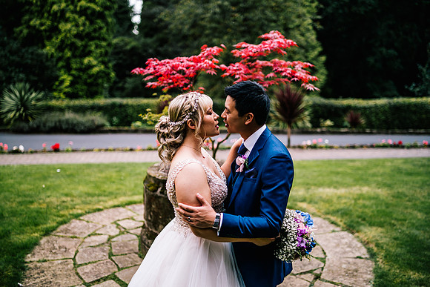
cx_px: 215
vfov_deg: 37.8
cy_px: 144
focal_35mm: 35
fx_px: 419
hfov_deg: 54.3
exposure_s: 1/250
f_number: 1.4
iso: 250
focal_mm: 35
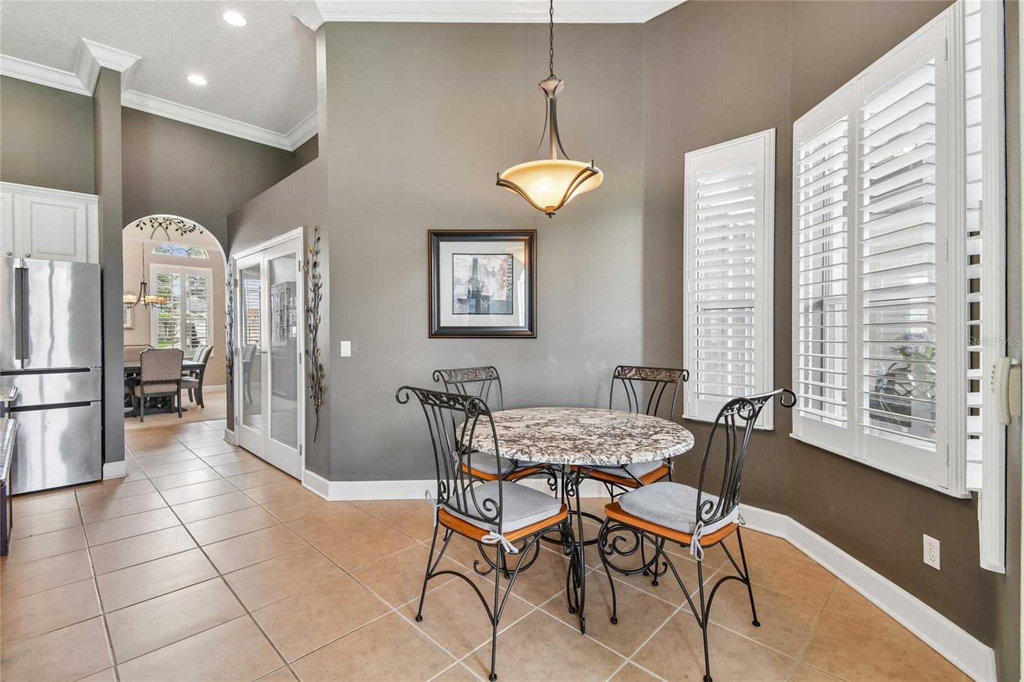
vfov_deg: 77.3
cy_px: 341
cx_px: 512
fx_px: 427
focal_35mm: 15
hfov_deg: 100.4
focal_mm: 10
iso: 100
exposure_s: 1/3.33
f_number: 8
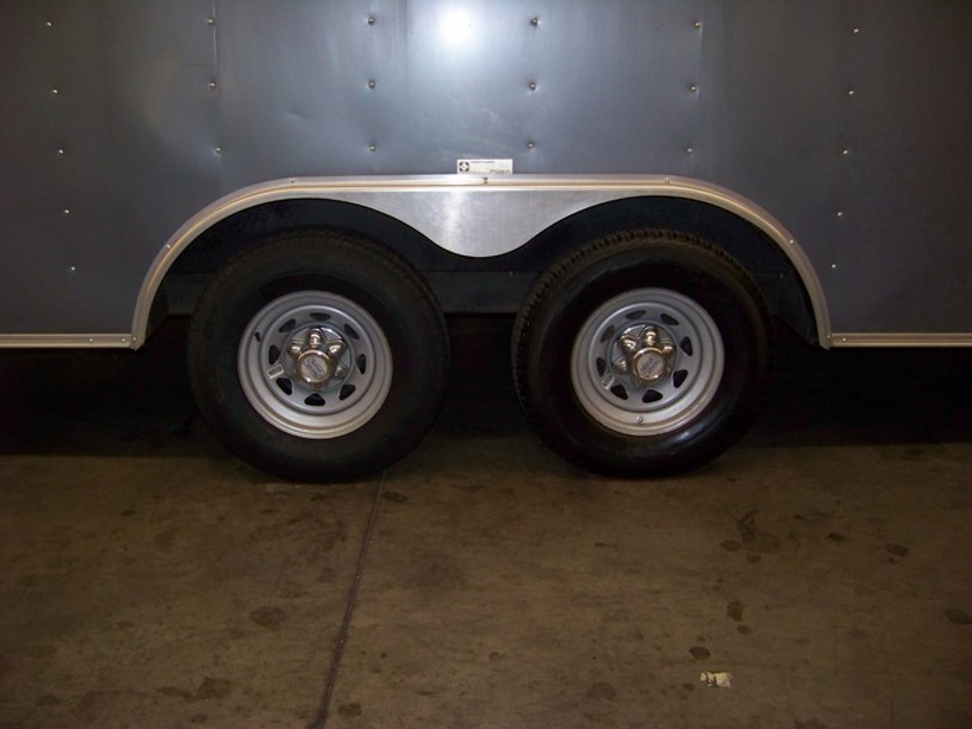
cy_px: 364
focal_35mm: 36
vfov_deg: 39.7
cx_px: 486
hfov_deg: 51.4
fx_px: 1011
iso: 200
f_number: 2.8
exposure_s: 1/30
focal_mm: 5.85
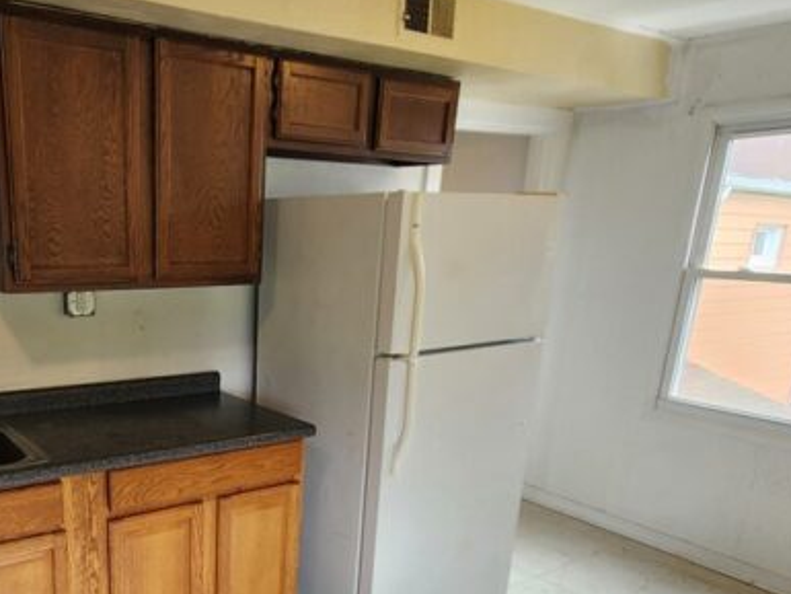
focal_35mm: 27
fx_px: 617
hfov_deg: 62.1
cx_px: 212
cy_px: 428
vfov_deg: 49.8
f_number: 2.2
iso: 100
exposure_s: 1/60
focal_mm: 2.2
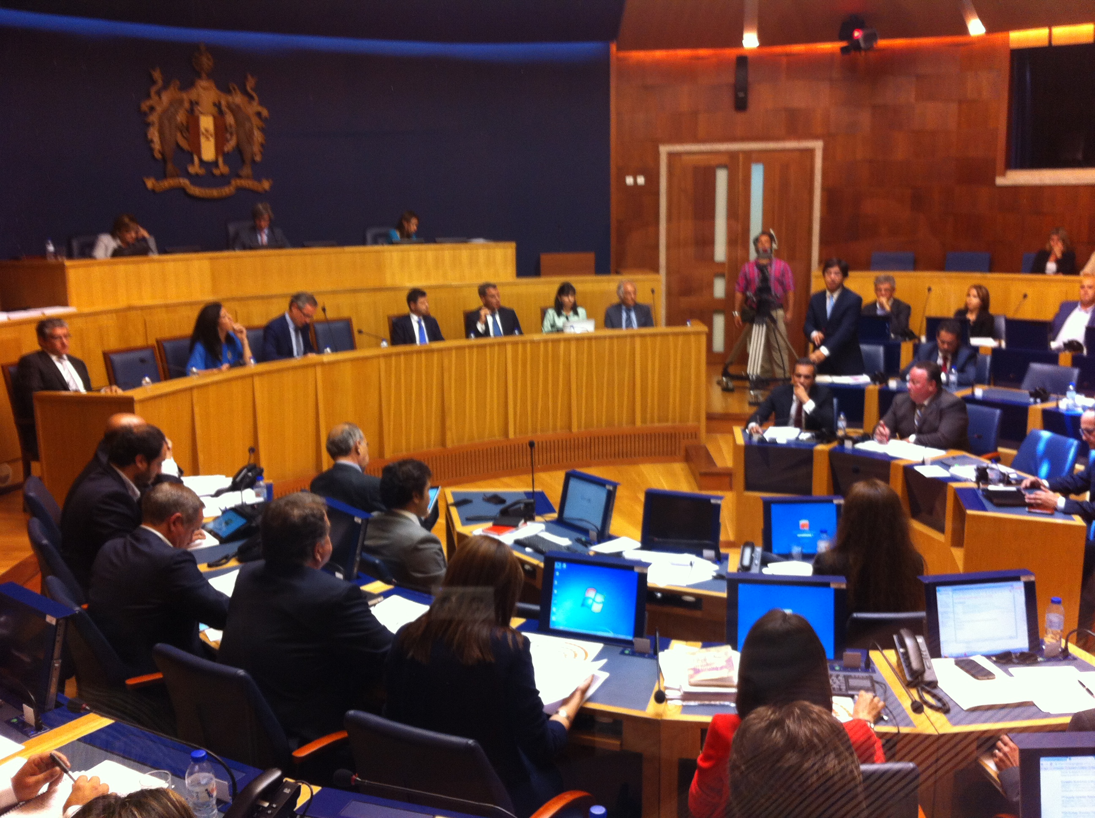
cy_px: 409
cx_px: 548
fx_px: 1106
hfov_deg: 52.7
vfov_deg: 40.6
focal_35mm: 35
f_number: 2.8
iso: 100
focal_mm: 3.85
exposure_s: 1/15
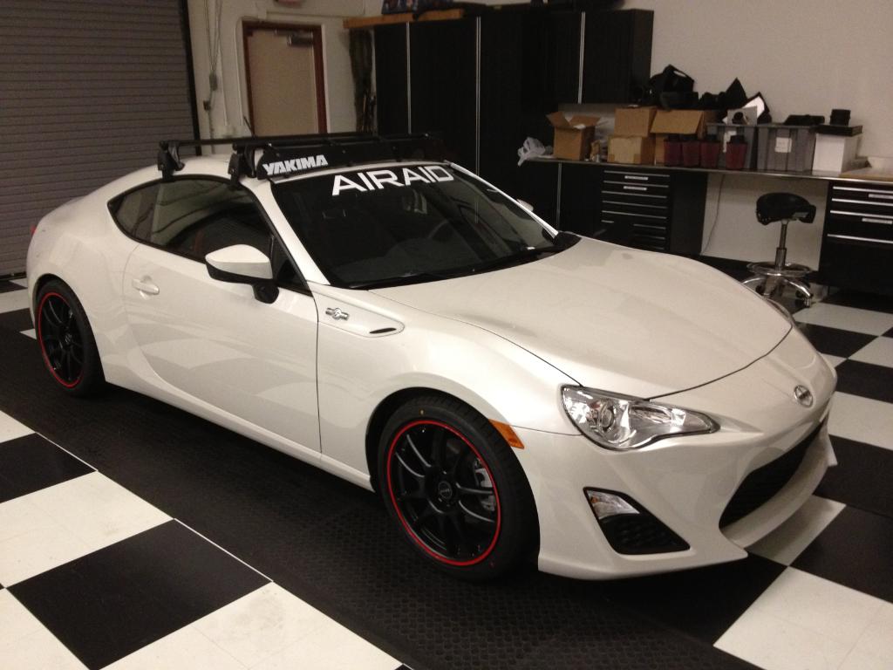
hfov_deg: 52.6
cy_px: 335
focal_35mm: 35
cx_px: 446
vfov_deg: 40.7
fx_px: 903
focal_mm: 4.3
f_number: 2.4
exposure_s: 1/20
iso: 320
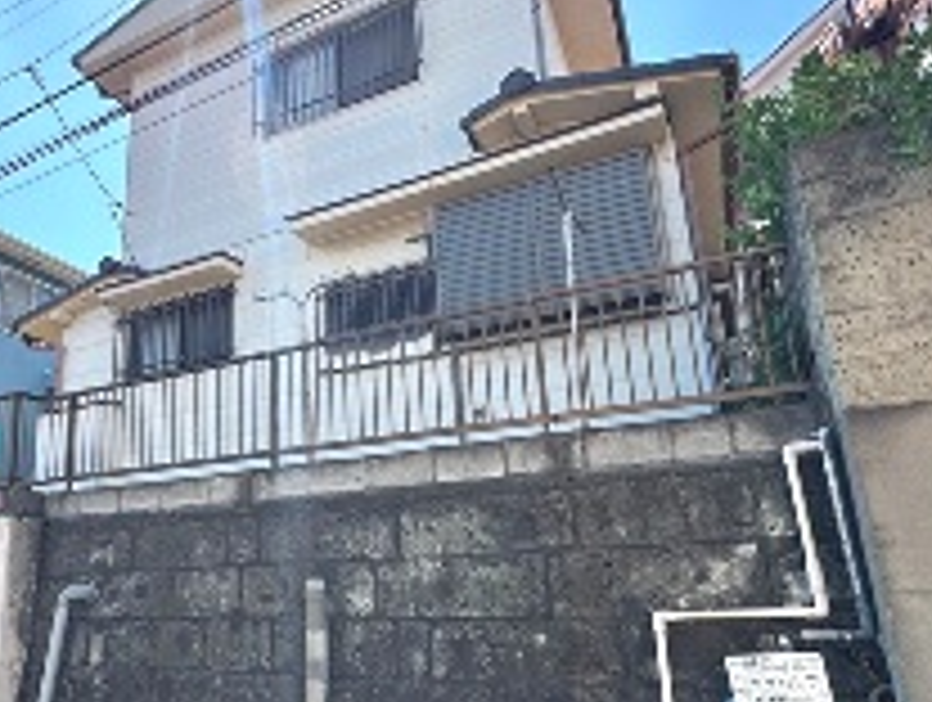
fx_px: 728
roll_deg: +0.7
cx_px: 297
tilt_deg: +14.5
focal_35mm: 27
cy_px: 414
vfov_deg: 51.2
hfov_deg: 63.3
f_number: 2.2
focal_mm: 2.22
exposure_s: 1/988
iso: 40
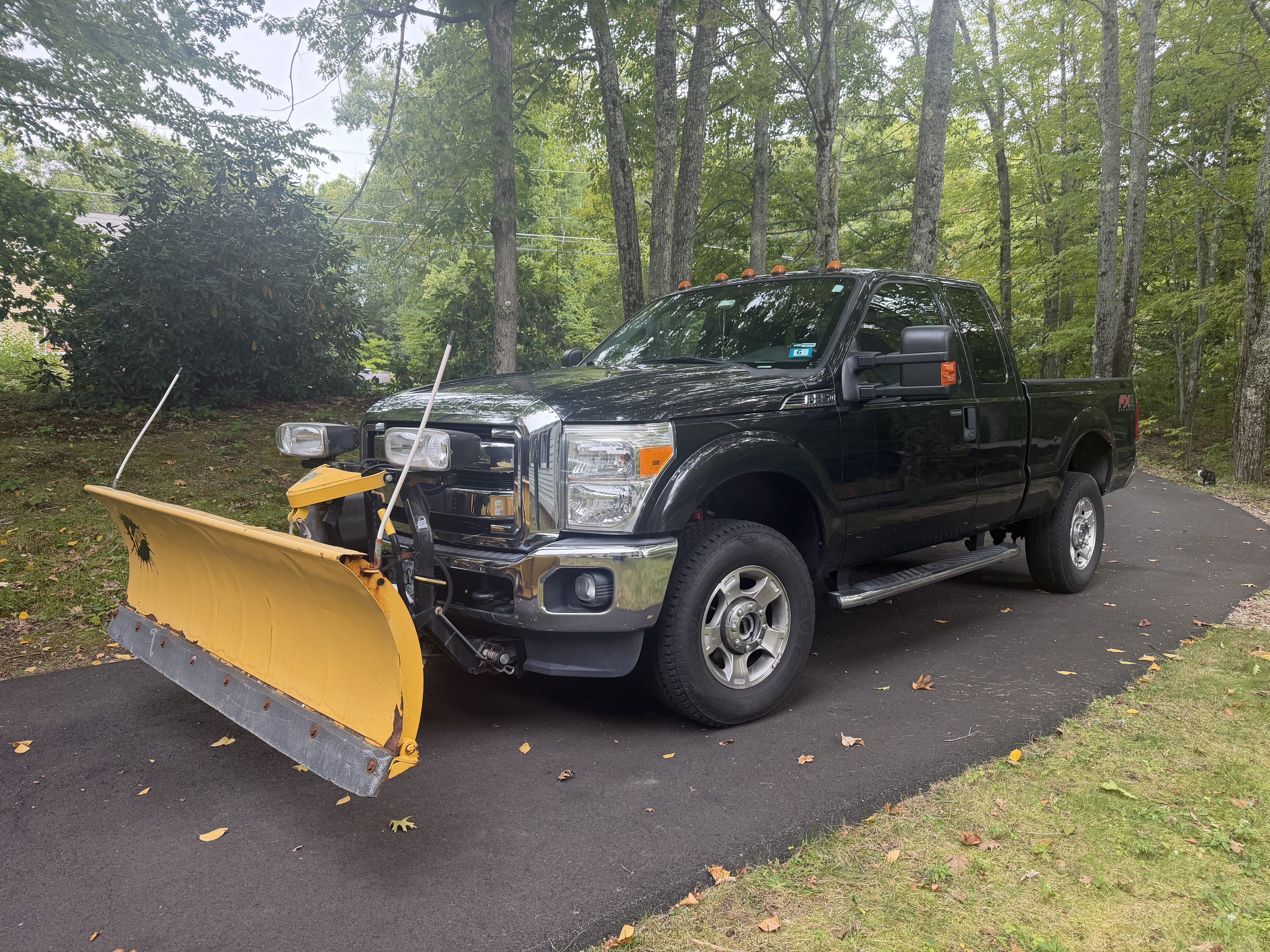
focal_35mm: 24
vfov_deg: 56.8
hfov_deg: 71.6
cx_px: 635
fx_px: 881
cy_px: 476
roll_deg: +0.4
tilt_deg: -4.9
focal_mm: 6.76
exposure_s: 1/180
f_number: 1.78
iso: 100
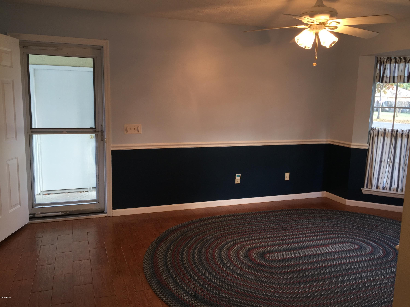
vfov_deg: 48.2
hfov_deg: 61.7
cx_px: 205
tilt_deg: -8.4
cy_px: 154
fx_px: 343
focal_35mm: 29
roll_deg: -1.2
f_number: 2.2
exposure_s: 1/30
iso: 32
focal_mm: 4.15
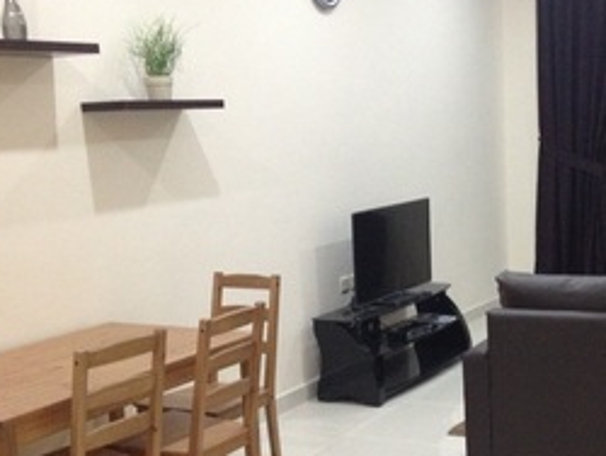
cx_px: 481
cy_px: 268
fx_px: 1121
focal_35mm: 64
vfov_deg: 22.9
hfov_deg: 29.6
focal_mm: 4.28
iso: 320
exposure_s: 1/20
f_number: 2.4
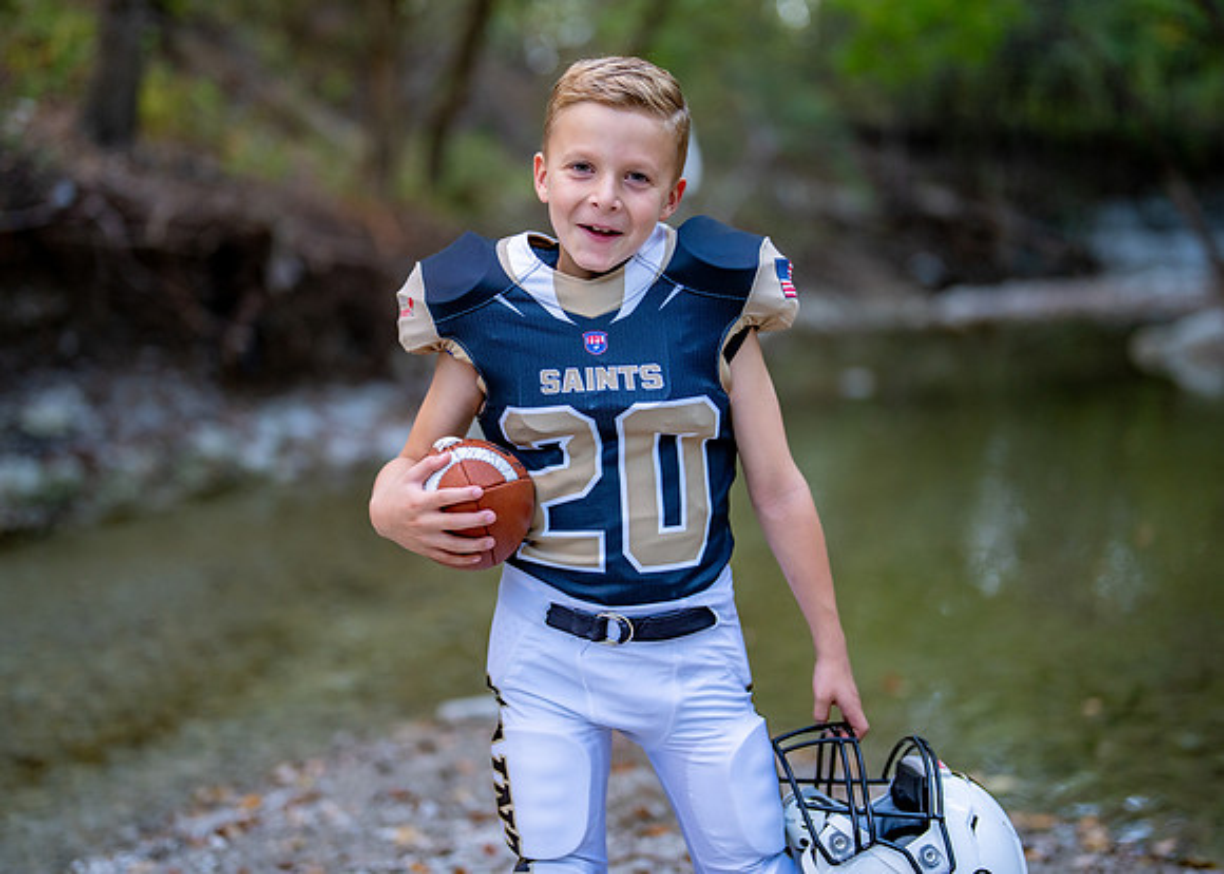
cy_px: 412
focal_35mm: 56
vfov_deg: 25.5
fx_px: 1933
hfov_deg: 35.1
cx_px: 601
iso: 500
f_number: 1.2
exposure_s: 1/500
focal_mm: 50
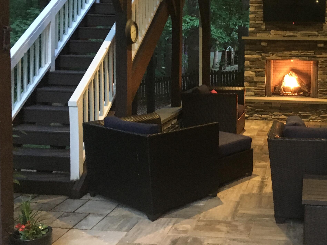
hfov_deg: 39.9
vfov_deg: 31.2
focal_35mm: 46
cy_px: 76
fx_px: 435
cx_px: 251
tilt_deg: -3.0
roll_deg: -1.7
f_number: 2.2
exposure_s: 1/15
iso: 400
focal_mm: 4.15
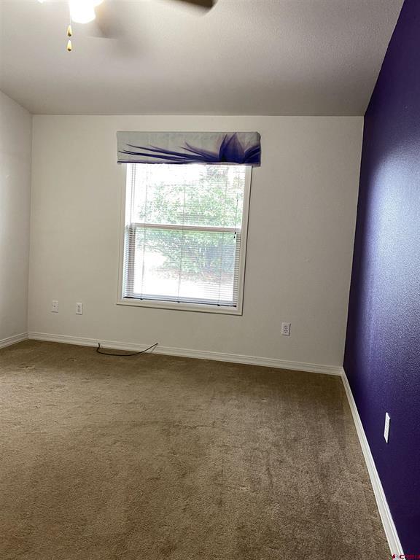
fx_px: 421
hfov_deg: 53.1
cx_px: 210
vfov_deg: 67.3
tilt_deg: -7.0
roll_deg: -3.0
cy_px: 280
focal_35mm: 26
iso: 125
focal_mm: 4.25
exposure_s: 1/60
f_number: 1.8
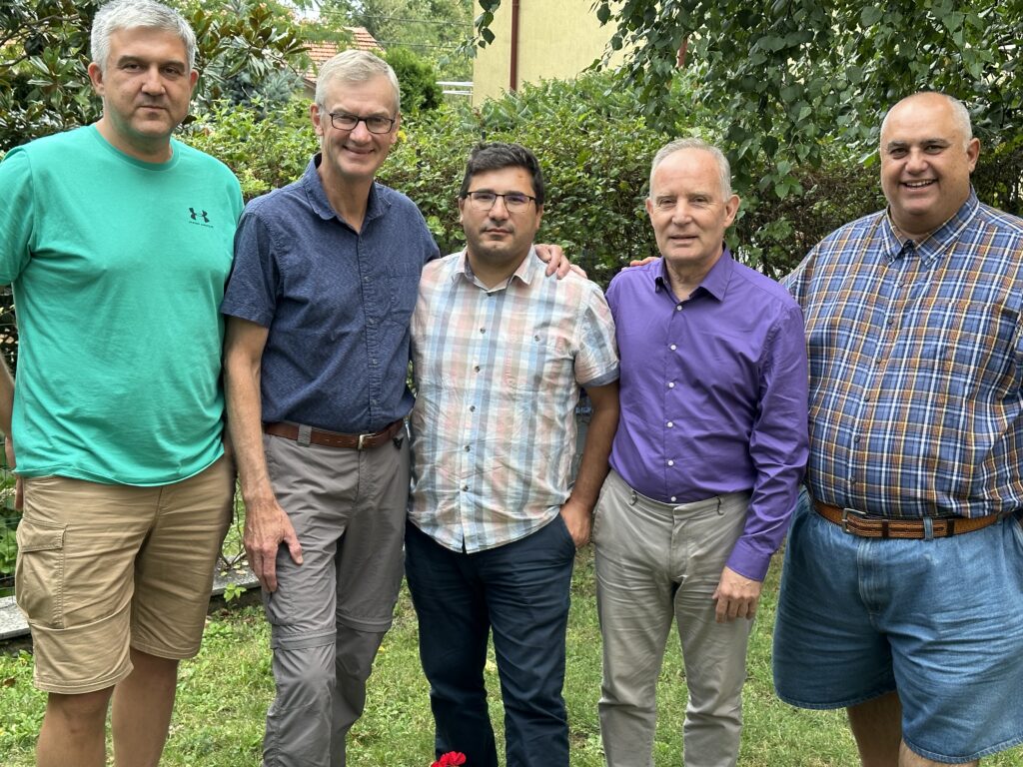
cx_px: 512
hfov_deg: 39.7
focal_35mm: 48
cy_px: 384
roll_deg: -2.1
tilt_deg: -13.5
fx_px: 1419
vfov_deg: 30.3
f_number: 1.78
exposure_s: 1/238
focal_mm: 6.86
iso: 64
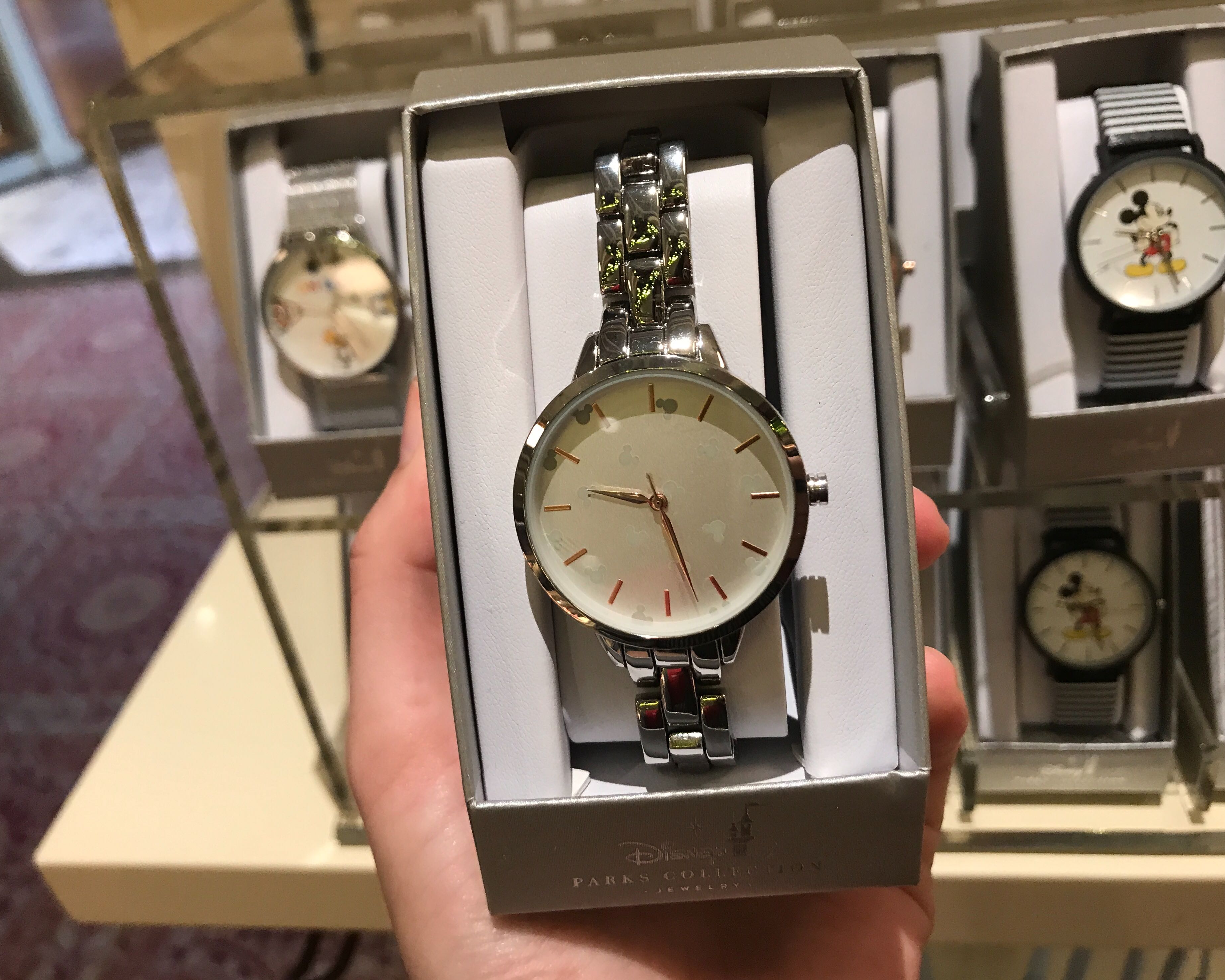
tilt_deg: -33.3
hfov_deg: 58.8
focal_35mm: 30
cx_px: 597
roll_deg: +9.2
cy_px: 477
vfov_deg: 48.5
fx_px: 1088
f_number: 1.8
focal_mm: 3.99
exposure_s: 1/15
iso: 40
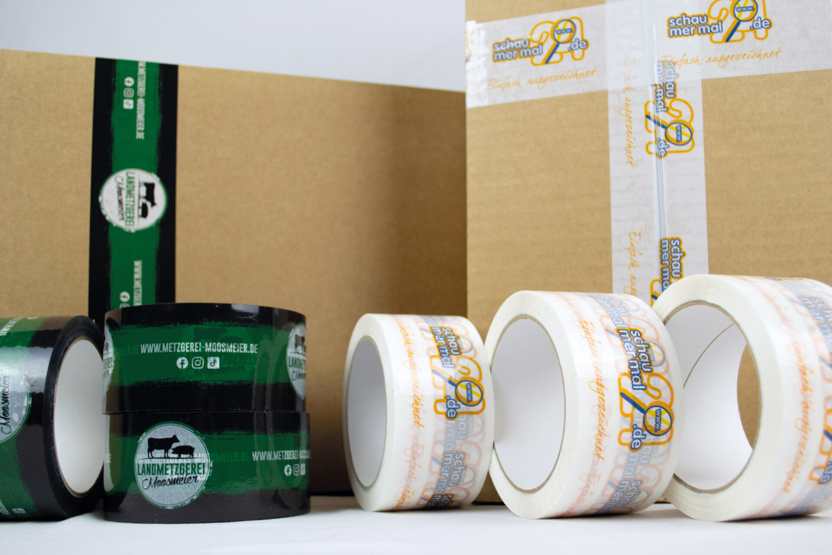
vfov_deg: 34.2
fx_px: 901
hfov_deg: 49.6
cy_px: 278
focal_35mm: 39
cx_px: 416
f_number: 5
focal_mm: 26
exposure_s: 1/100
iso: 400
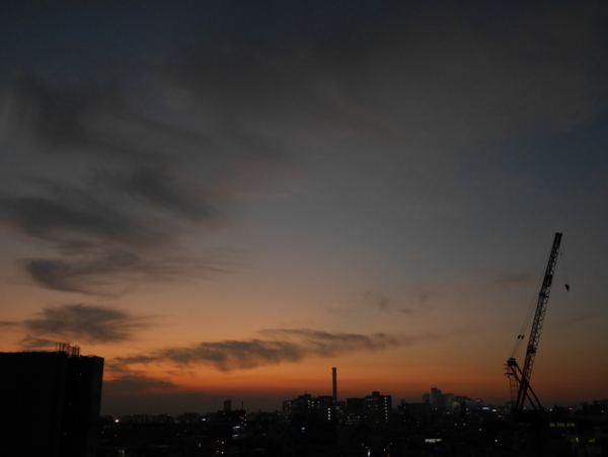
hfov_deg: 51.3
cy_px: 228
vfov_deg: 39.7
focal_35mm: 36
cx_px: 304
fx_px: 633
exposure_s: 1/60
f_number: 4.2
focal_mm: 18
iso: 1250
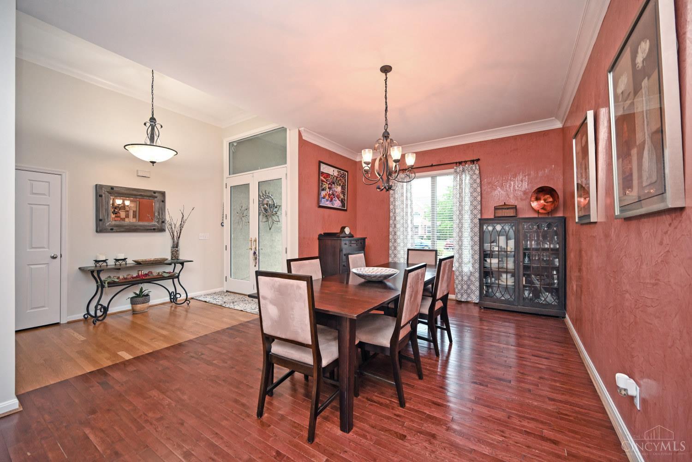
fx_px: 269
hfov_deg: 104.3
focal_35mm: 14
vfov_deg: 81.2
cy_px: 231
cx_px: 346
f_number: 4
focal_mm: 14
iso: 800
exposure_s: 1/60
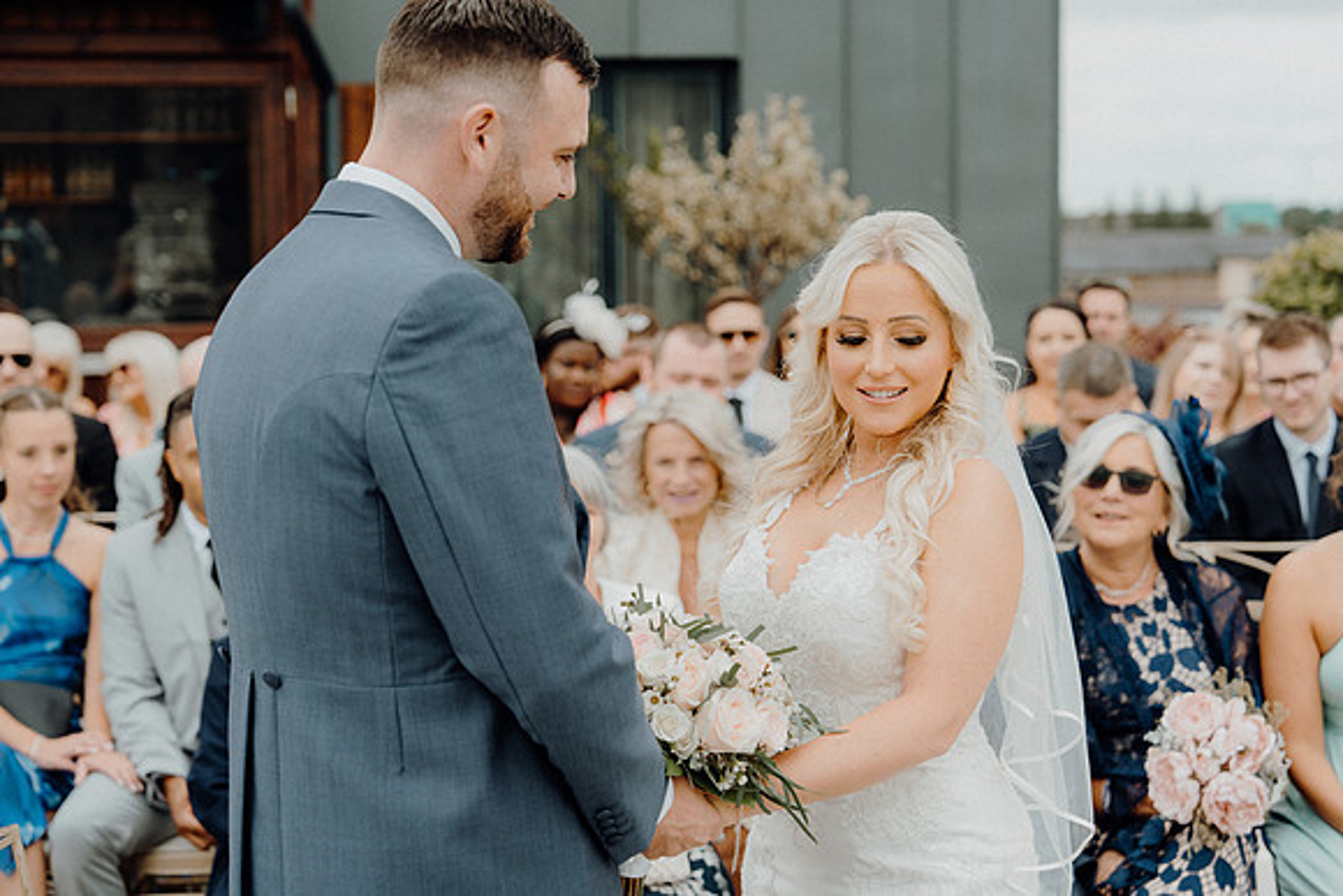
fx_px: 2612
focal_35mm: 70
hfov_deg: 28.8
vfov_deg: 19.5
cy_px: 448
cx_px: 672
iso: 125
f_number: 3.5
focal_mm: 70
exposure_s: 1/500
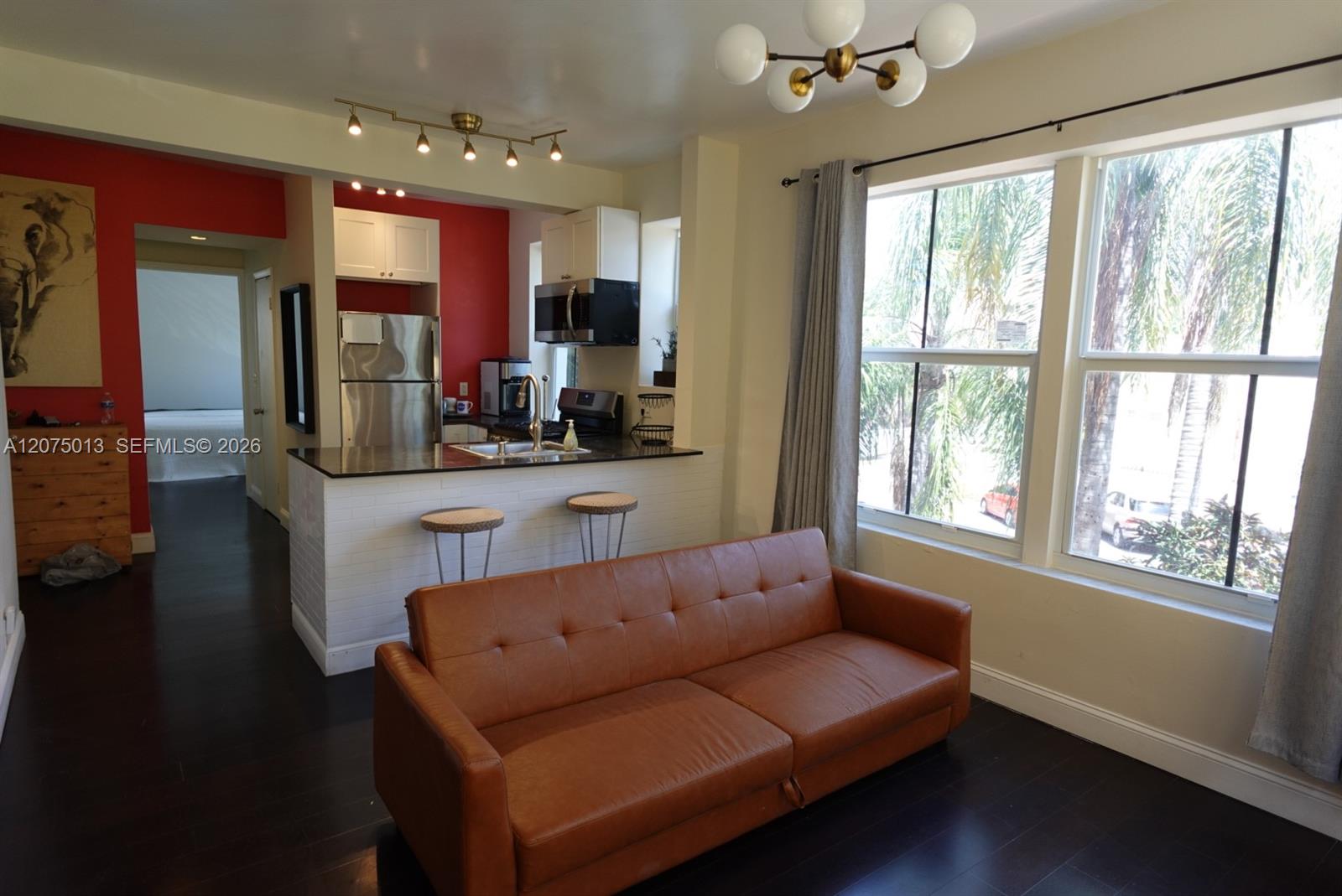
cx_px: 671
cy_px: 448
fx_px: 746
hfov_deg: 83.9
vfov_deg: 62.0
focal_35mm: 20
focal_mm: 7.6
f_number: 2
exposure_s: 1/100
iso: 125
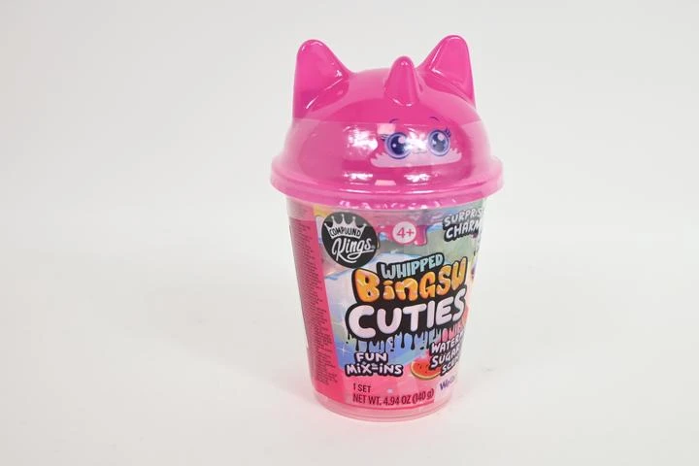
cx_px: 350
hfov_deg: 40.5
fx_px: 946
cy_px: 233
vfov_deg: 27.7
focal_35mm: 49
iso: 400
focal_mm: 32.5
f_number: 5
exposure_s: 1/125
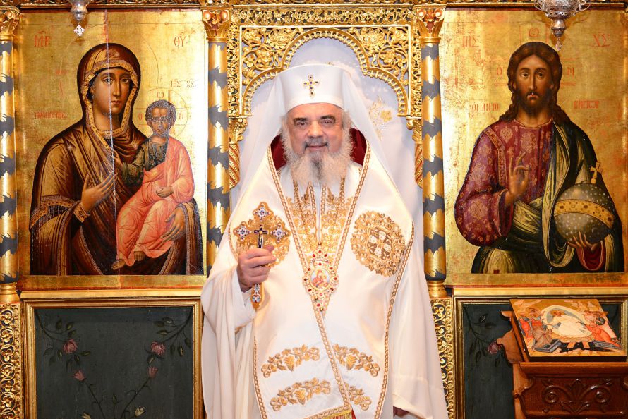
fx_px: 1152
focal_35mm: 66
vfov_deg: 20.6
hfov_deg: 30.5
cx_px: 314
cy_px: 210
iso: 2000
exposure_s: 1/60
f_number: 3.2
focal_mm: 66
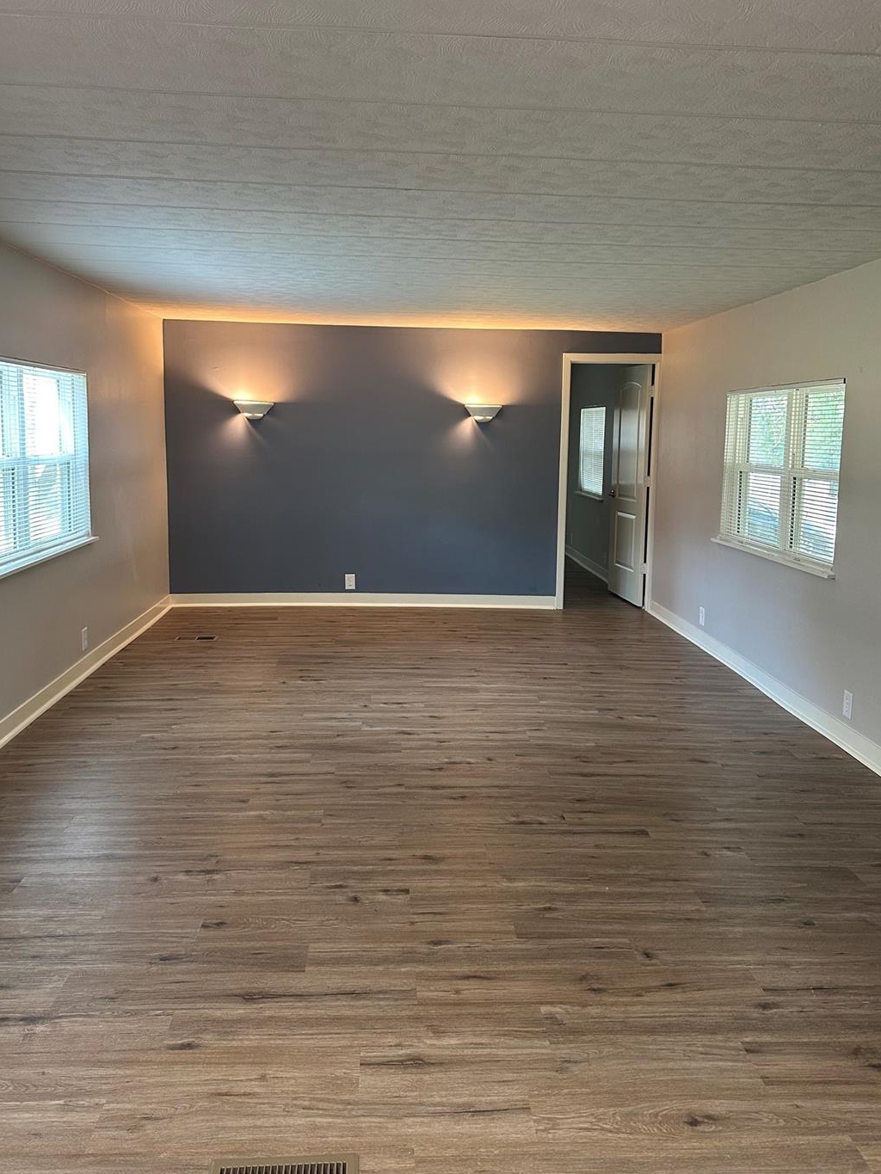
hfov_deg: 51.4
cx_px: 442
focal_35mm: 27
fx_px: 916
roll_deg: -2.6
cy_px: 531
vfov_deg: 65.2
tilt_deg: -5.5
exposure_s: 1/60
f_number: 1.78
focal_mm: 6.86
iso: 200
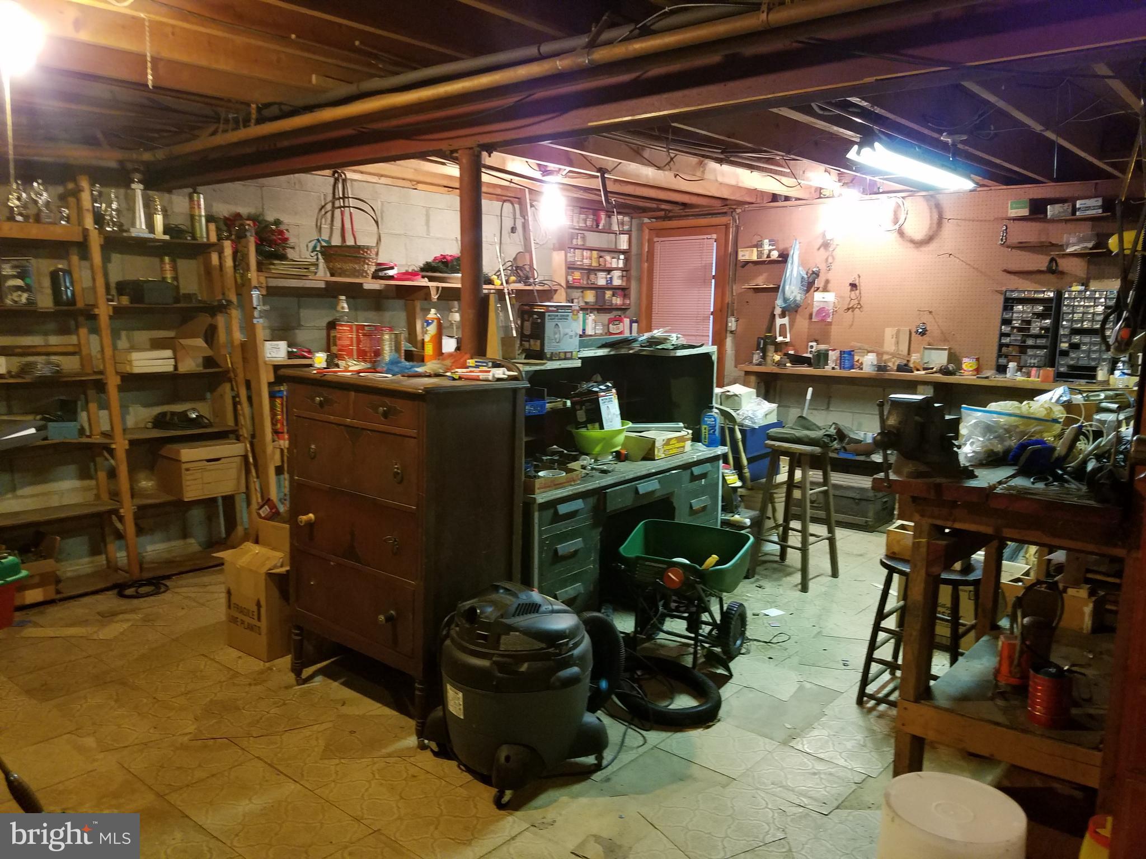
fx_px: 861
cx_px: 573
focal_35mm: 26
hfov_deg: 67.3
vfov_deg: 53.1
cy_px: 430
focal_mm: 4.2
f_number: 1.7
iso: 200
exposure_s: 1/11
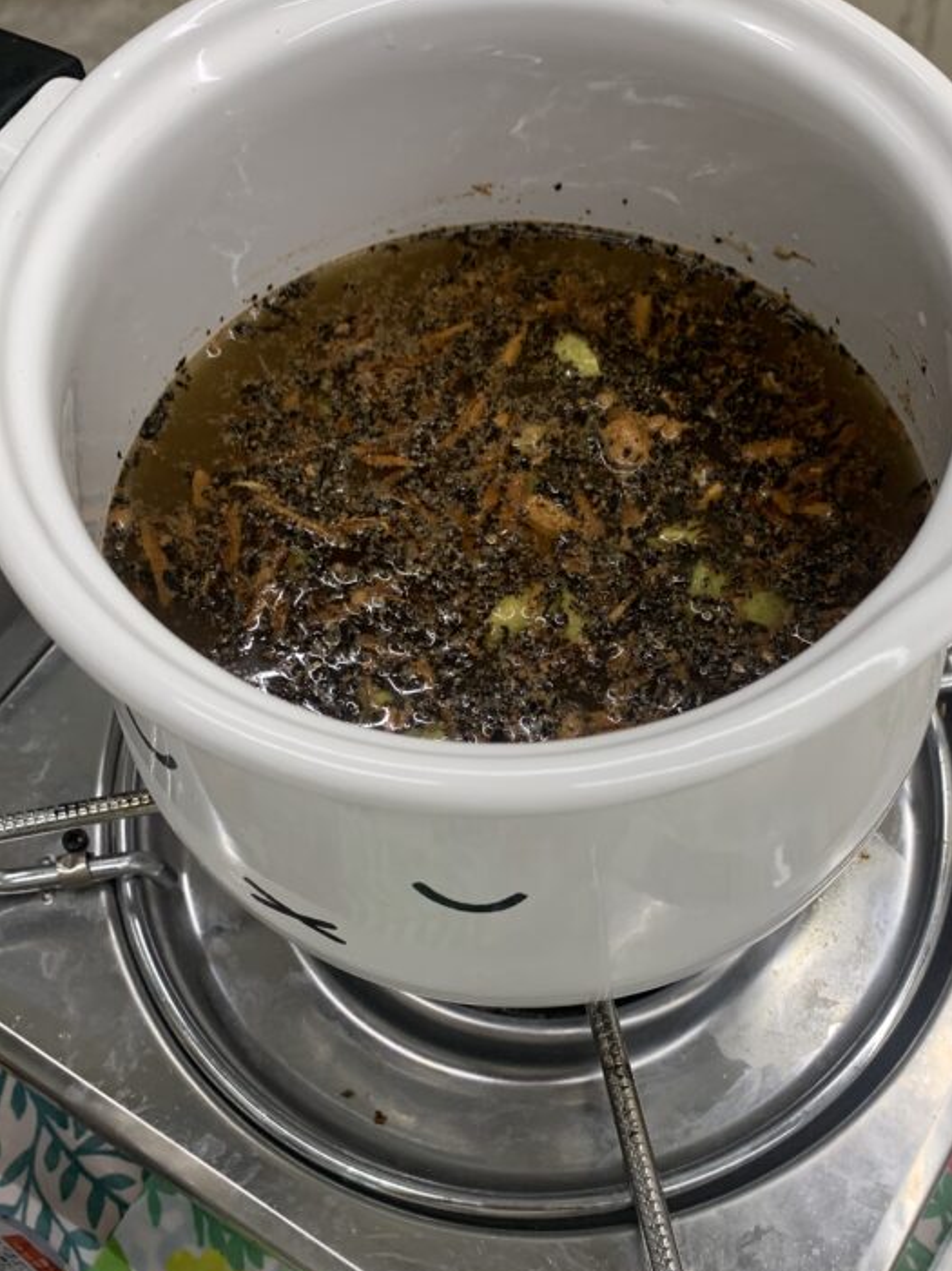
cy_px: 747
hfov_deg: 37.6
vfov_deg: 48.8
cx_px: 549
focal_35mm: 38
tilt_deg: -64.9
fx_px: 1395
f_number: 1.8
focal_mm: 4.25
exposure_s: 1/90
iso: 100
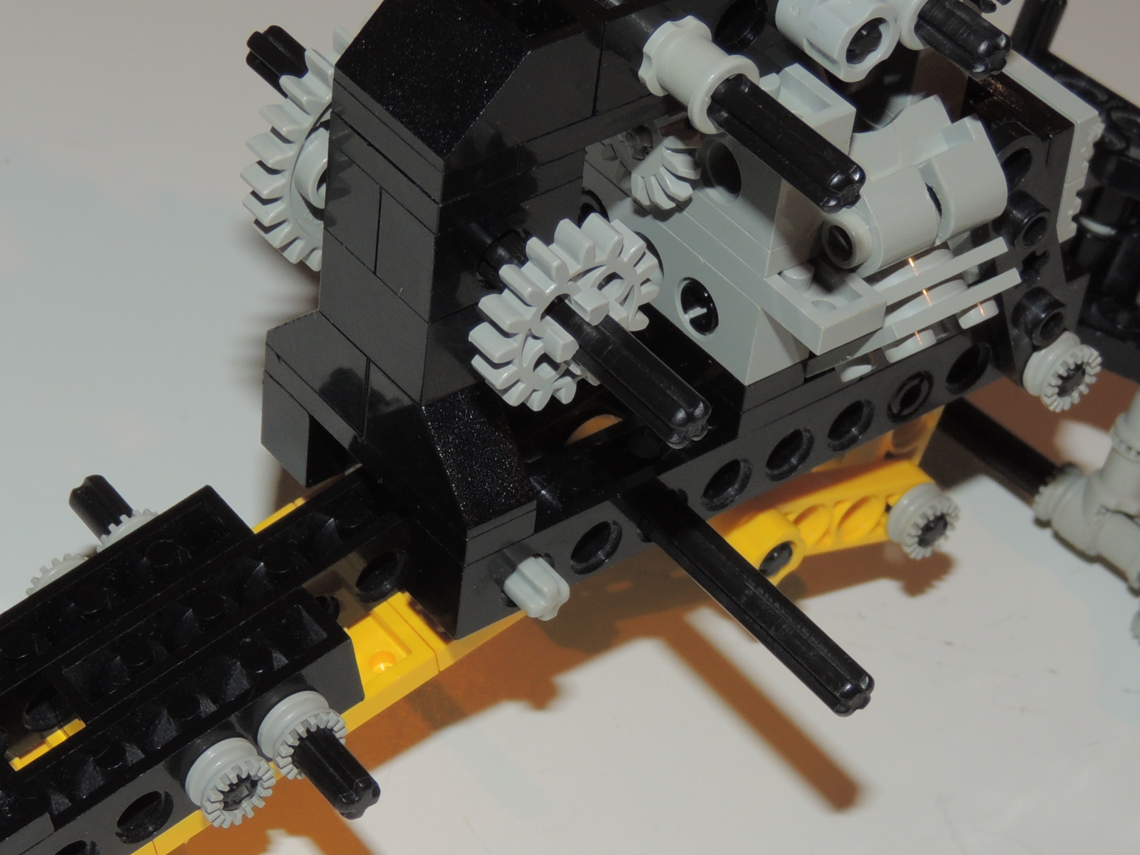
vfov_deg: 15.1
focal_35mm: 98
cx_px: 497
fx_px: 3227
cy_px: 478
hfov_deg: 20.0
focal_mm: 8.3
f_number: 3.5
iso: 125
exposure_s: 1/30
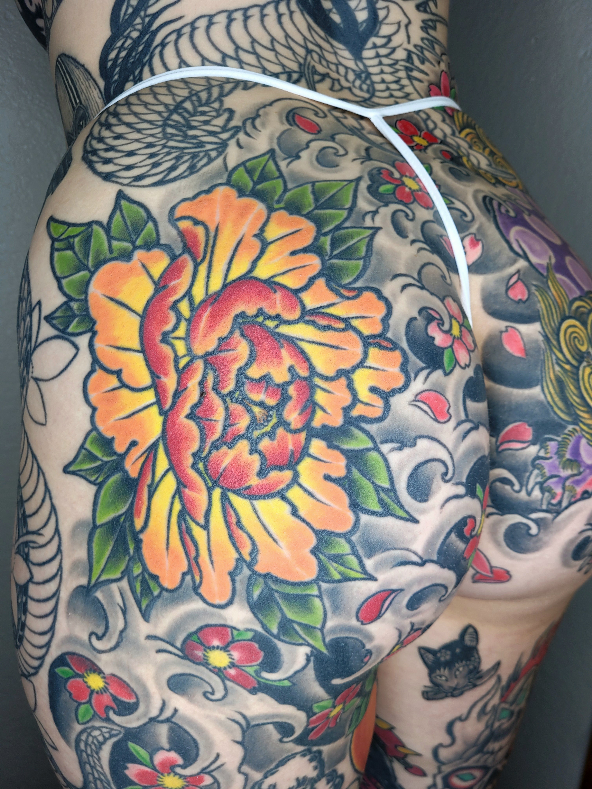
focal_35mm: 26
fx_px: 593
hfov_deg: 53.1
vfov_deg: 67.3
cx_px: 296
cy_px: 394
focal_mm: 5.4
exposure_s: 1/120
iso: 64
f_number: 1.8
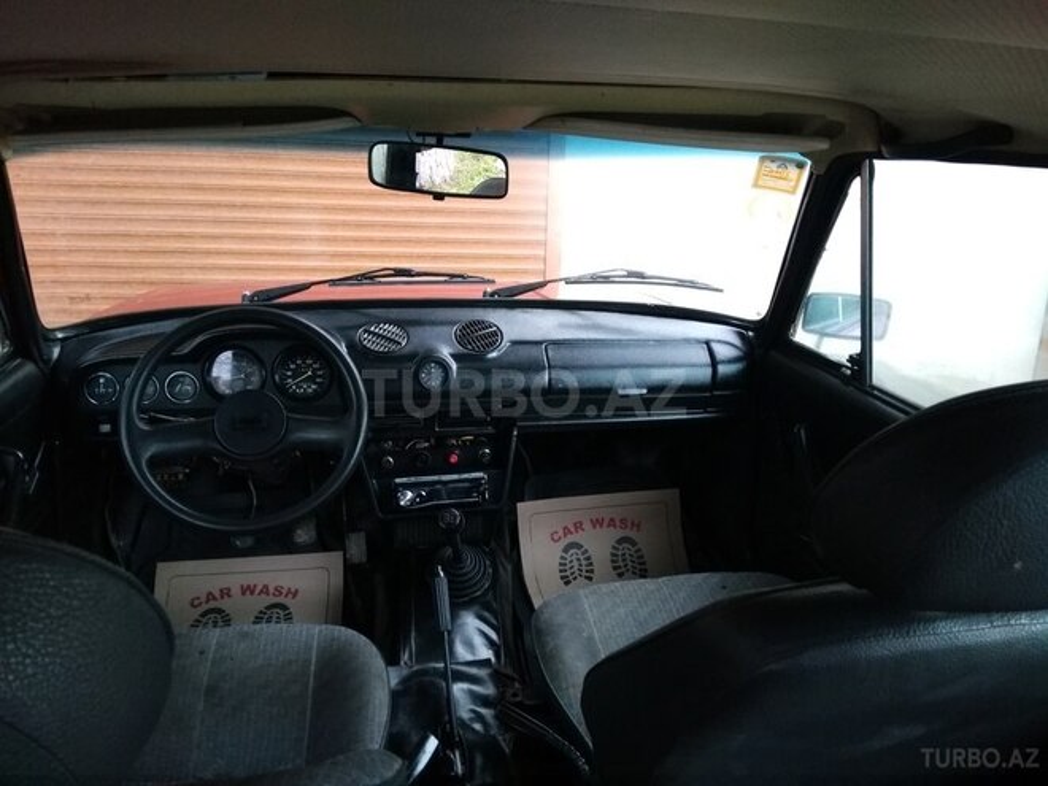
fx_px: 636
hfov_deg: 79.0
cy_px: 393
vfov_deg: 63.4
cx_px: 524
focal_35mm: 21
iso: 520
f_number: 2
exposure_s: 1/50
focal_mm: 3.57
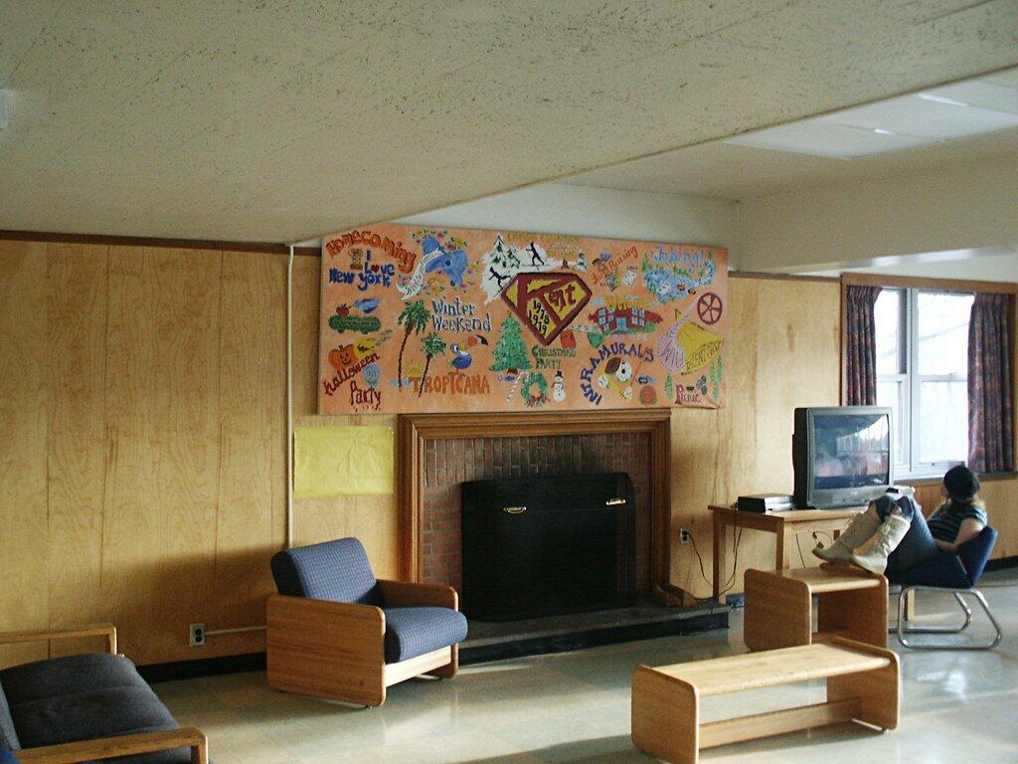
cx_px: 509
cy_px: 382
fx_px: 1176
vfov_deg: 36.0
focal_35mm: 40
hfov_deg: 46.8
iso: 200
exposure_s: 1/15
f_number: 3
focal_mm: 8.38
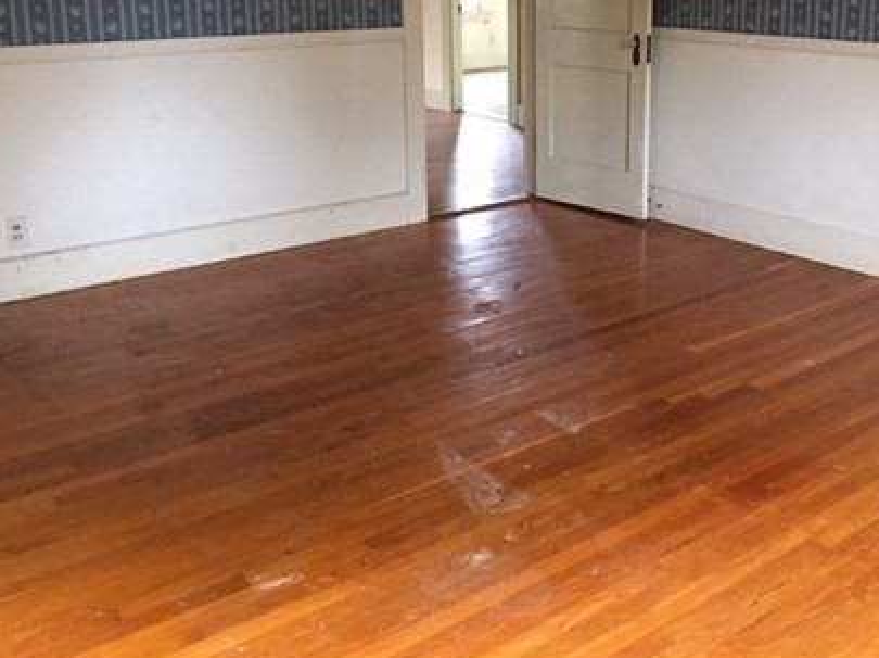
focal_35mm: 43
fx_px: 1091
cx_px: 564
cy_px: 206
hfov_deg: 43.4
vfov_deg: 33.2
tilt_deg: -12.4
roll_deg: +0.1
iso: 64
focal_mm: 4.15
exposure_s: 1/15
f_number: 2.2
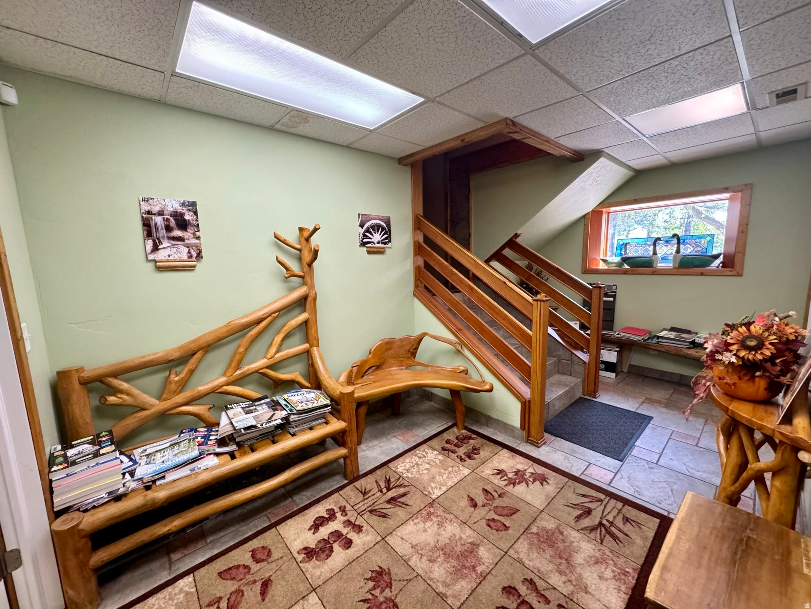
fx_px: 328
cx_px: 406
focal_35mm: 14
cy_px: 304
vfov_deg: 85.7
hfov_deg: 102.1
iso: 320
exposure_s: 1/121
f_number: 2.2
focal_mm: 2.22
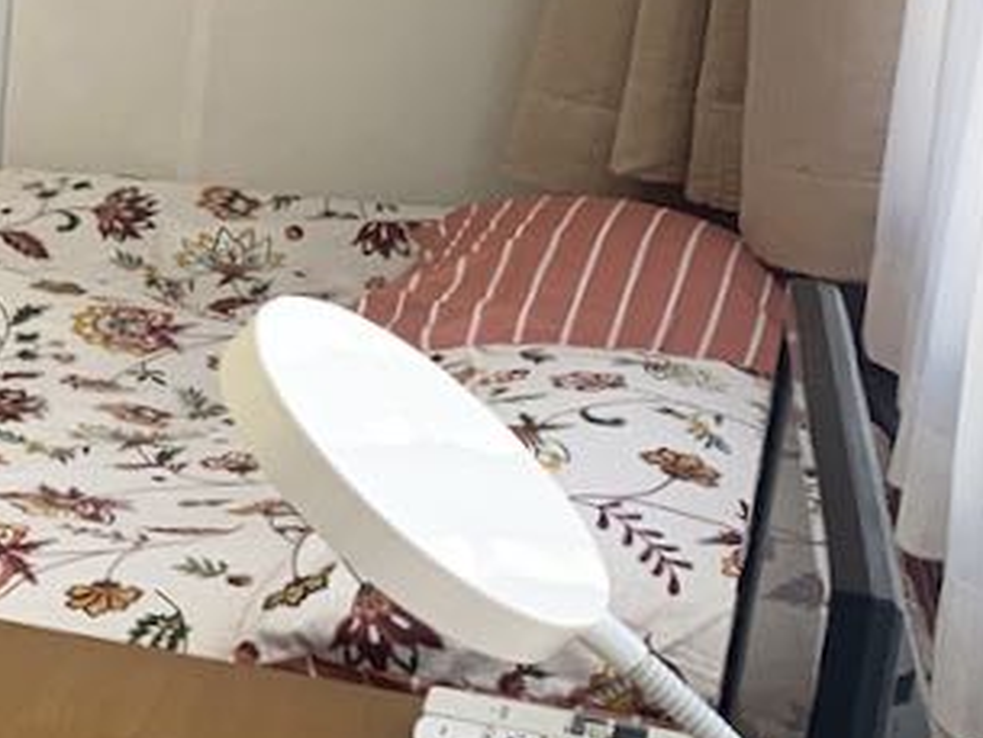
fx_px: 3097
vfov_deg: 13.5
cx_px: -596
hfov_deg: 16.1
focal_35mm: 109
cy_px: 61
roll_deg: -3.6
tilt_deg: -11.8
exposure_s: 1/111
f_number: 1.8
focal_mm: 4.25
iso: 40
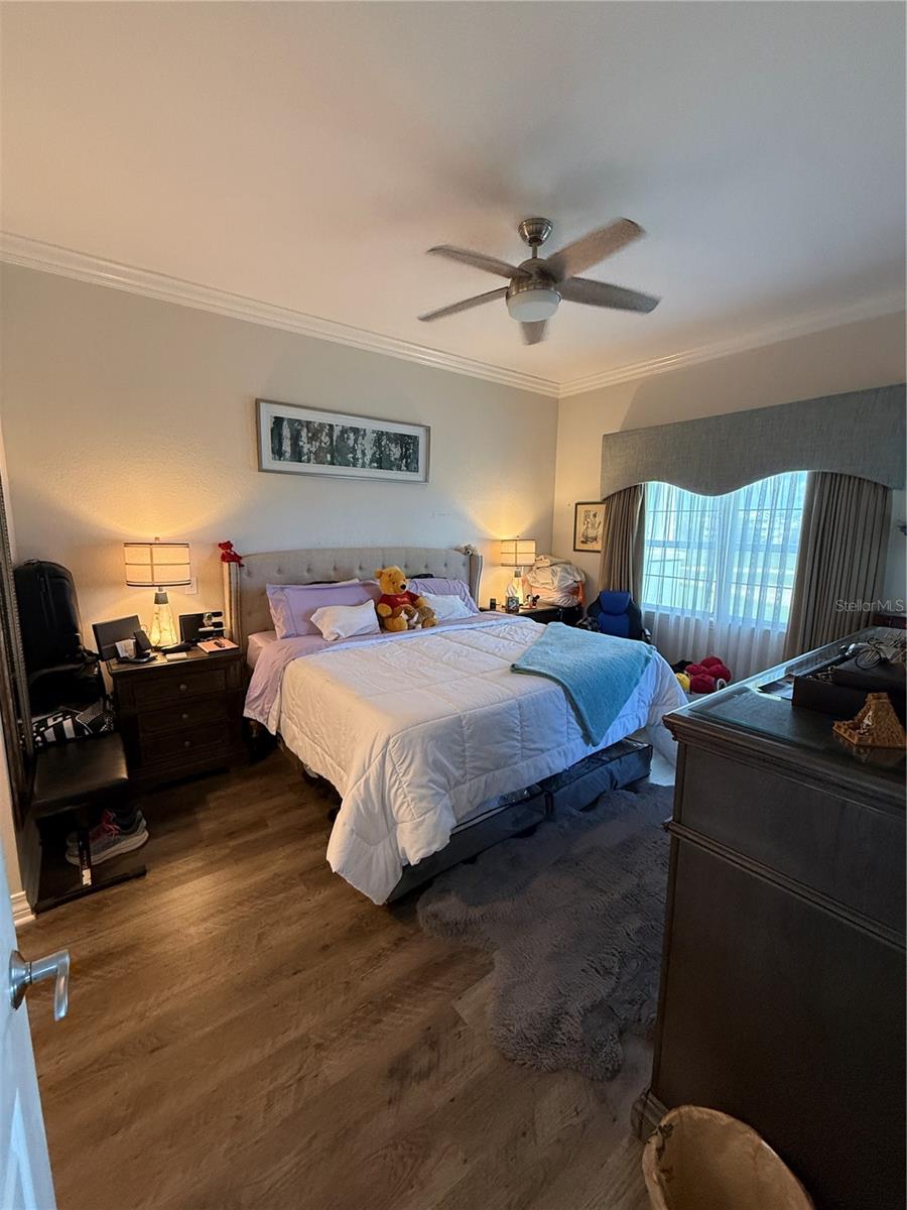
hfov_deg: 85.7
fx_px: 489
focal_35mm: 14
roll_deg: -1.1
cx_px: 454
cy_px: 605
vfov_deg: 102.1
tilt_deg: -8.6
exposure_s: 1/60
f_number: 2.2
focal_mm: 2.22
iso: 400
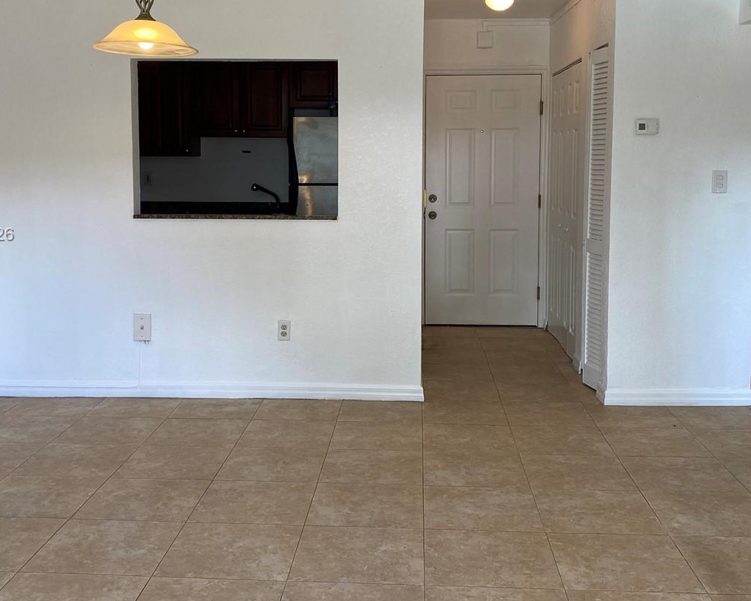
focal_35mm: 40
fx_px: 889
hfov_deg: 45.8
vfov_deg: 37.2
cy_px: 235
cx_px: 375
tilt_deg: -4.7
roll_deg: -0.5
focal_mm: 4.25
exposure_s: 1/120
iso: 80
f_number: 1.8
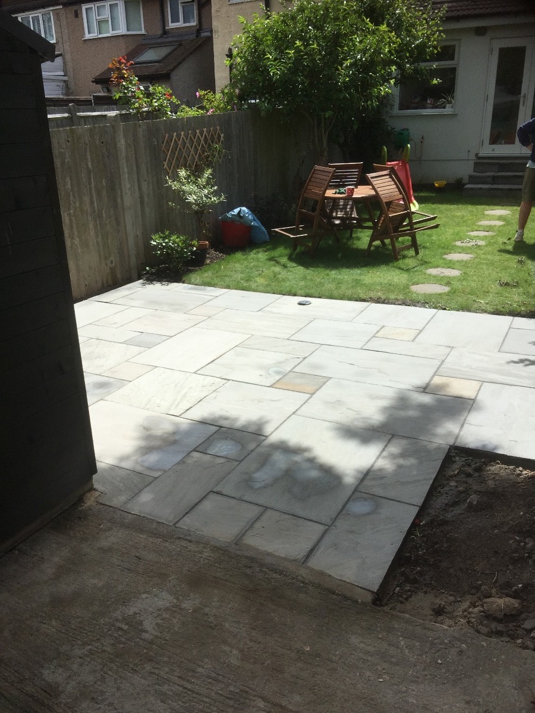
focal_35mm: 29
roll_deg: +1.6
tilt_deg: -21.9
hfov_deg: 48.2
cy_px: 356
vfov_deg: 61.7
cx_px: 268
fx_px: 598
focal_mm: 4.15
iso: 32
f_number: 2.2
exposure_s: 1/2639
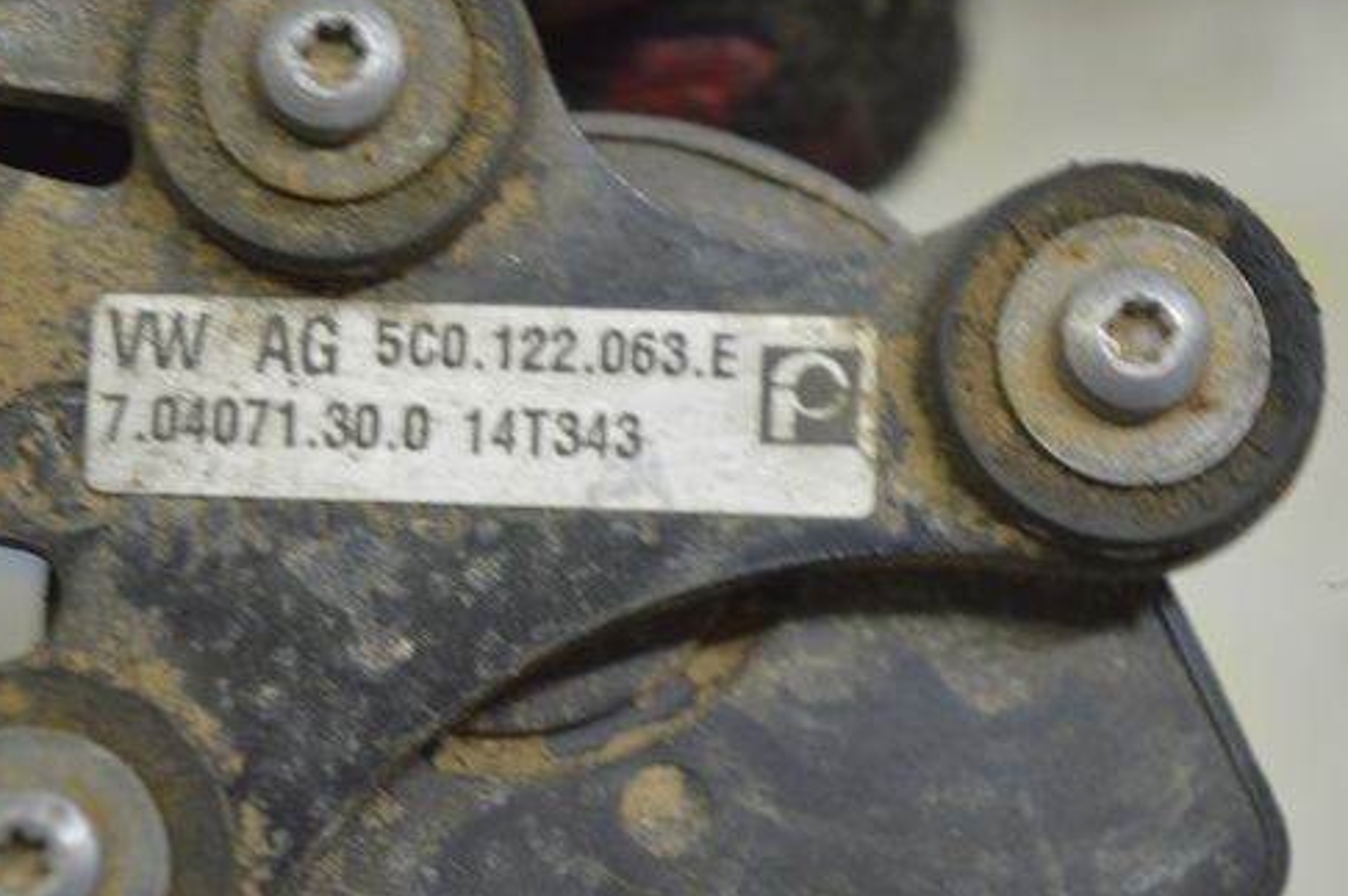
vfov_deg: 12.6
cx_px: 541
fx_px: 4064
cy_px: 423
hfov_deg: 18.8
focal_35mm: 109
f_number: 5.6
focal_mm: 55
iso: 400
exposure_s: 1/20
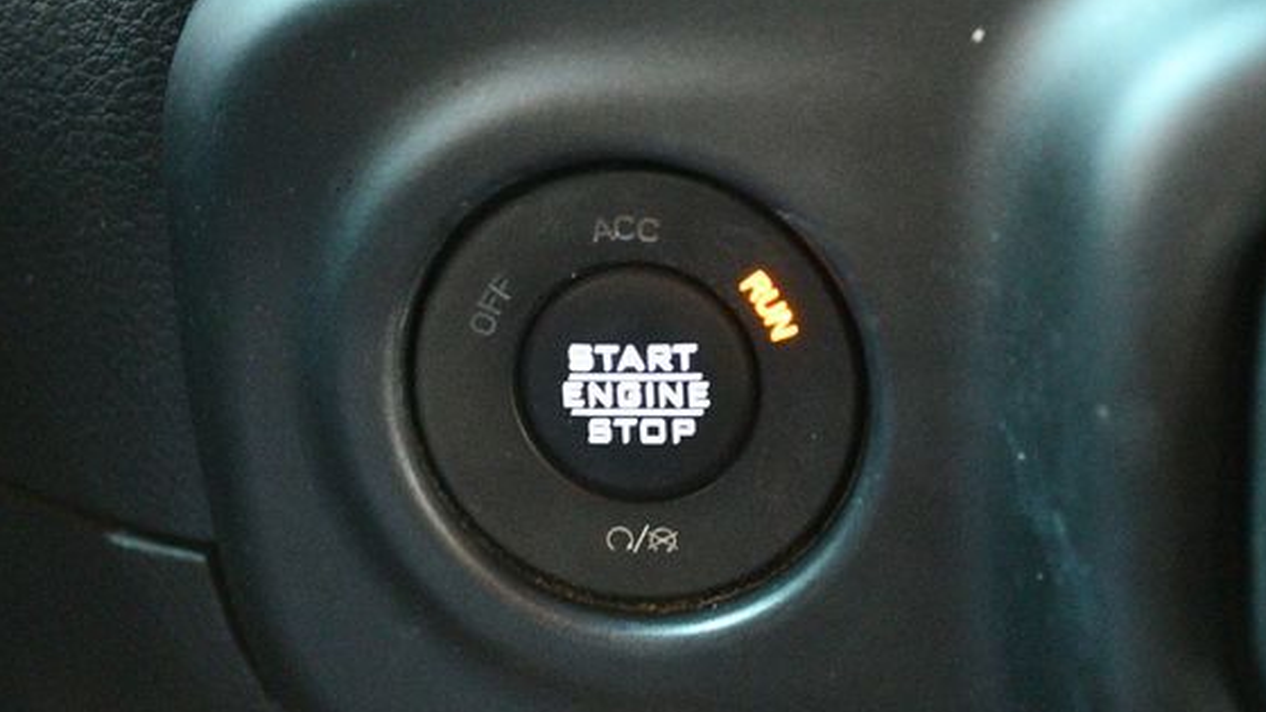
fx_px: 2652
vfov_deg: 15.3
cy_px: 398
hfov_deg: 26.8
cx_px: 644
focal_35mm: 79
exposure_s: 1/6
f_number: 5.3
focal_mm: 44
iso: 12800
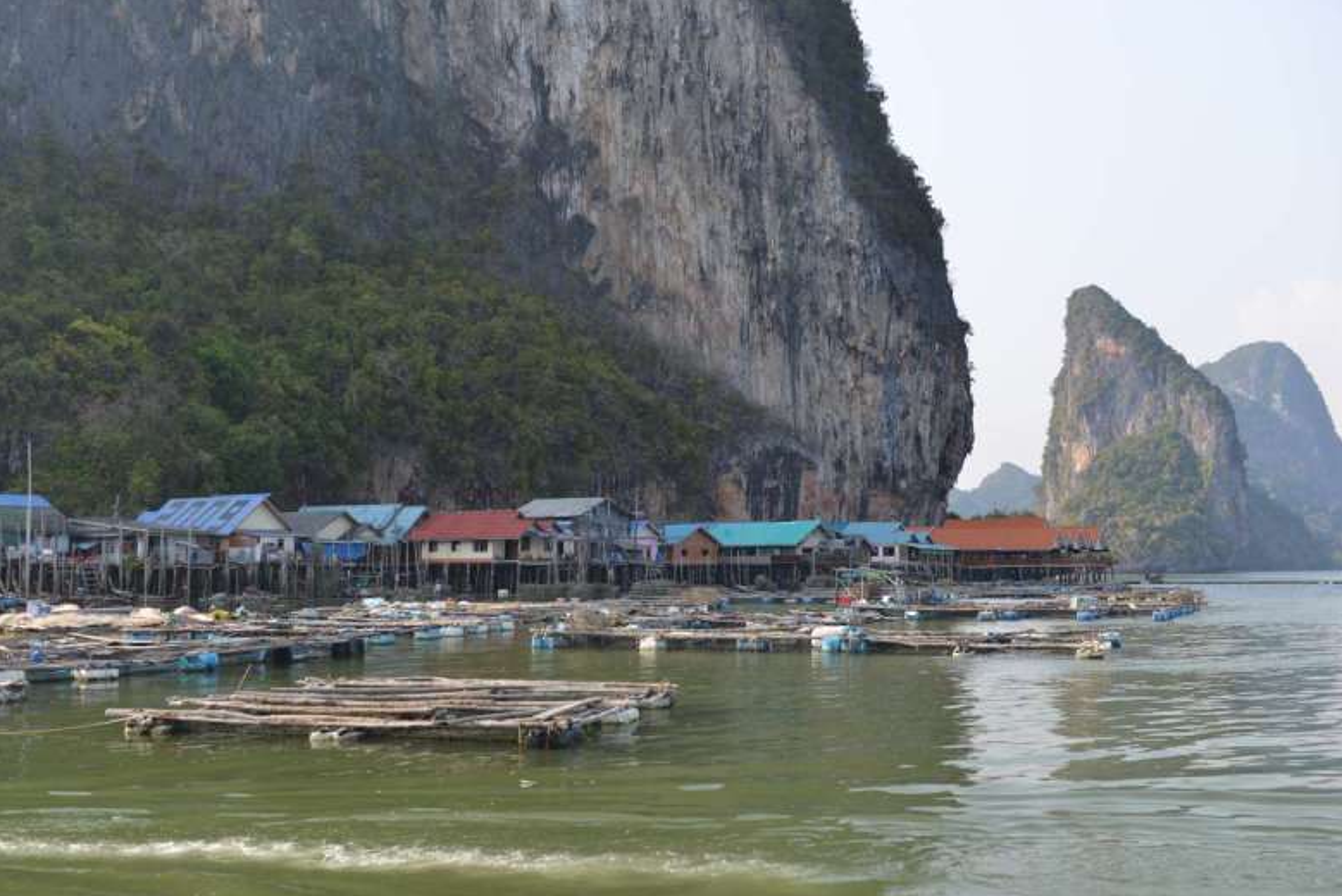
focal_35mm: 39
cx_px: 656
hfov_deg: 49.5
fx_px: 1454
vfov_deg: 34.2
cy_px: 451
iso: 100
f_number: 5
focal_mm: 38
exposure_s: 1/100
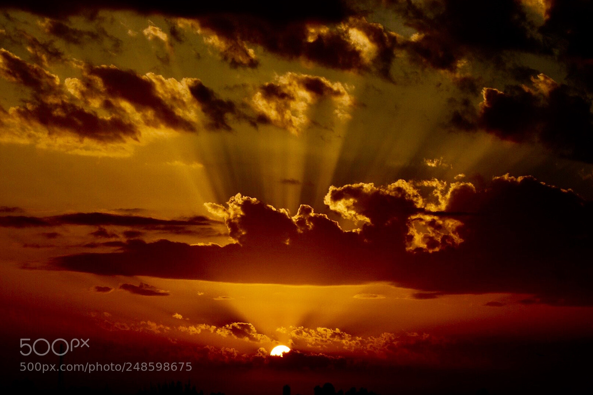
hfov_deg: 15.1
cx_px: 295
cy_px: 197
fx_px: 2240
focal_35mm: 136
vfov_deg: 10.1
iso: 320
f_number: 8
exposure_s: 1/1000
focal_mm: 90
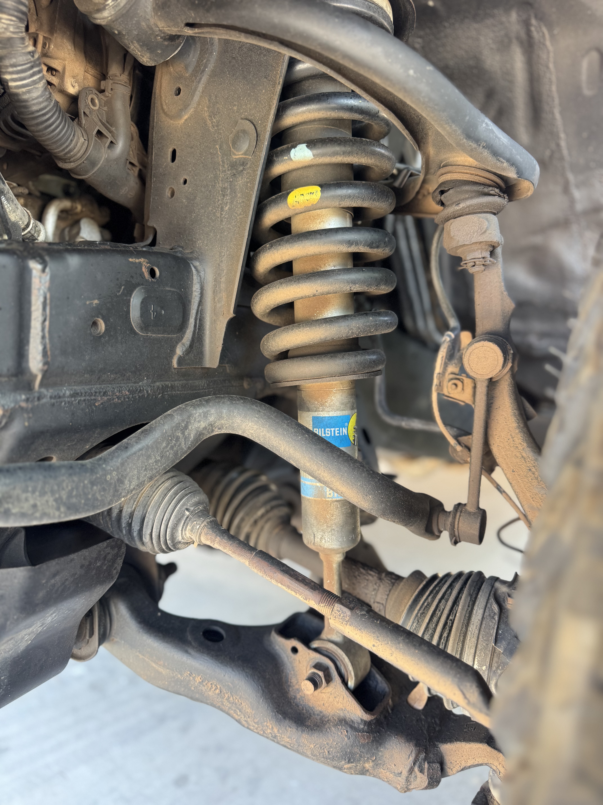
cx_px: 302
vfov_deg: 71.6
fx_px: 557
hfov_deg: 56.8
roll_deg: -5.4
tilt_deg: -5.3
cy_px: 402
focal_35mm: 24
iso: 200
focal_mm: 6.76
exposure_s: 1/96
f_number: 1.78
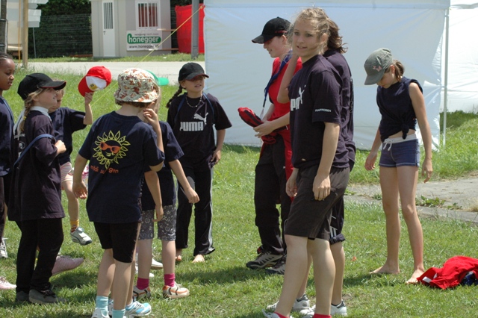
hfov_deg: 17.5
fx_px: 1553
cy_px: 159
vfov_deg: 11.7
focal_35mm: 117
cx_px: 239
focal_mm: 78
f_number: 11
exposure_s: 1/500
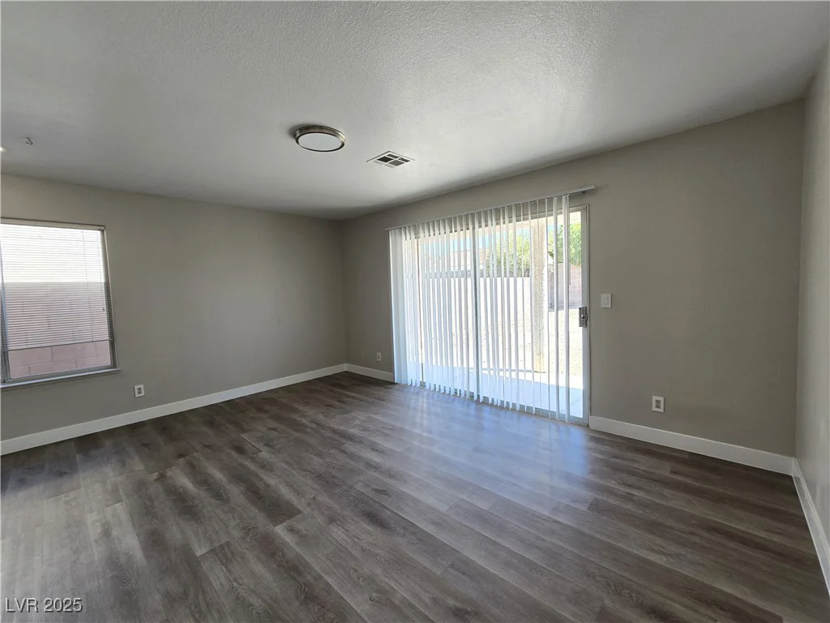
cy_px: 312
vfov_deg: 89.9
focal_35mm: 13
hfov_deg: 106.2
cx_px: 415
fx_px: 312
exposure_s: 1/126
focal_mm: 2.2
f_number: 2.2
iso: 50
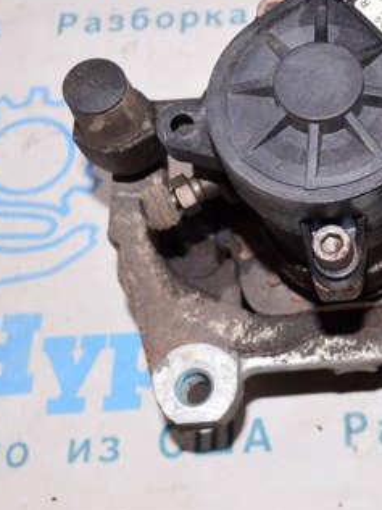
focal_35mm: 70
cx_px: 414
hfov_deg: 20.1
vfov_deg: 27.7
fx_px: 1030
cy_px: 191
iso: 1600
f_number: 8
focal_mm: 24
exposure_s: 1/200
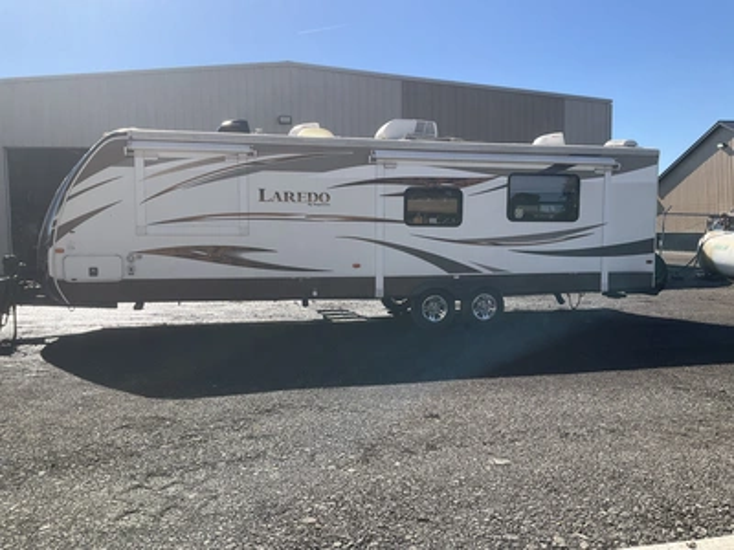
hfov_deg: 61.7
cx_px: 367
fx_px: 615
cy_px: 275
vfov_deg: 48.2
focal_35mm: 29
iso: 25
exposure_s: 1/1577
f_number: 1.8
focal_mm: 3
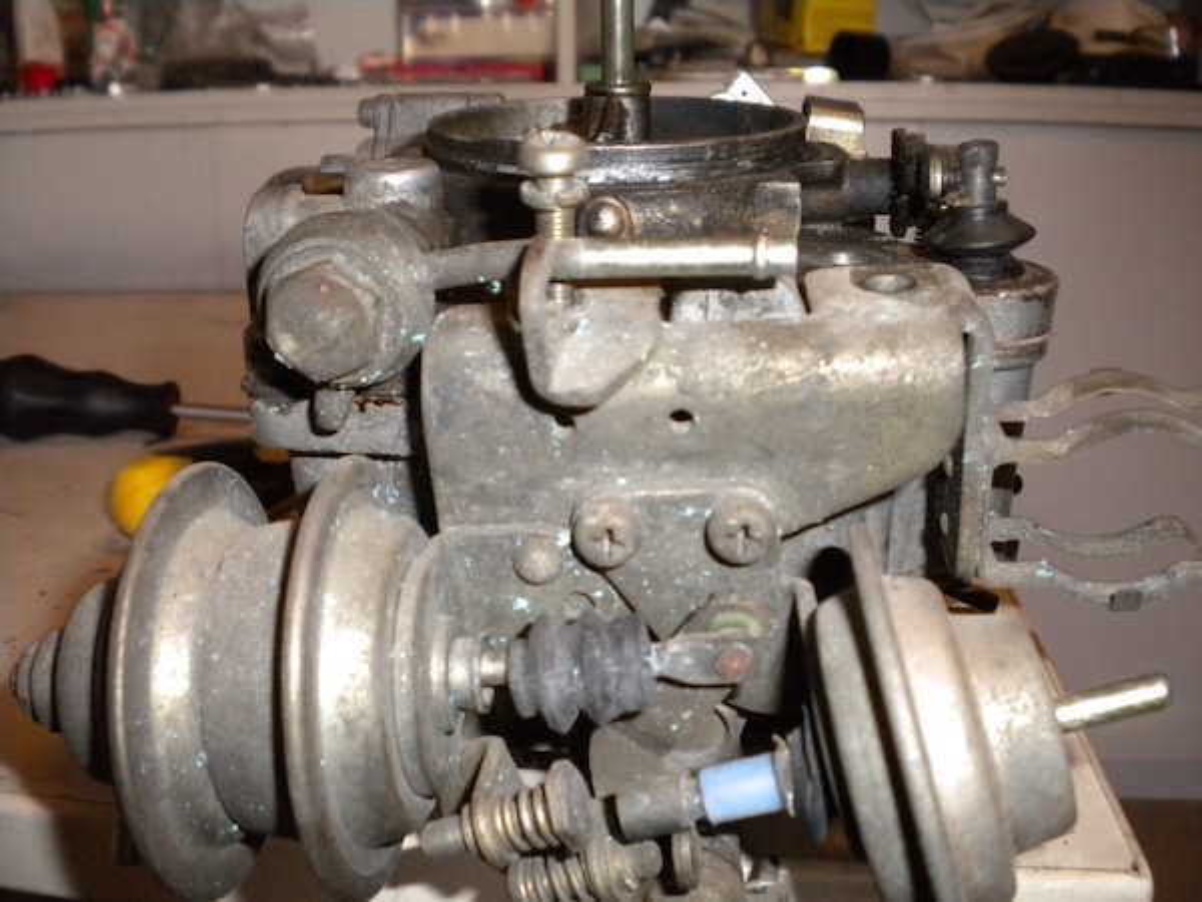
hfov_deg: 52.6
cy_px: 451
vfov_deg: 40.7
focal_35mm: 35
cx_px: 601
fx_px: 1215
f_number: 3.1
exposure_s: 1/30
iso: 400
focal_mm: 6.3
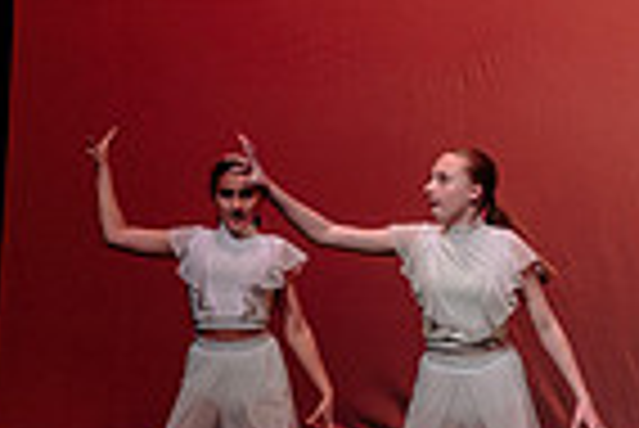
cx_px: 1269
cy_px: 214
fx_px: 5242
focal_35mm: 295
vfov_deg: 4.7
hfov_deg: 6.8
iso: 1000
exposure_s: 1/640
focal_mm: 70
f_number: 2.8
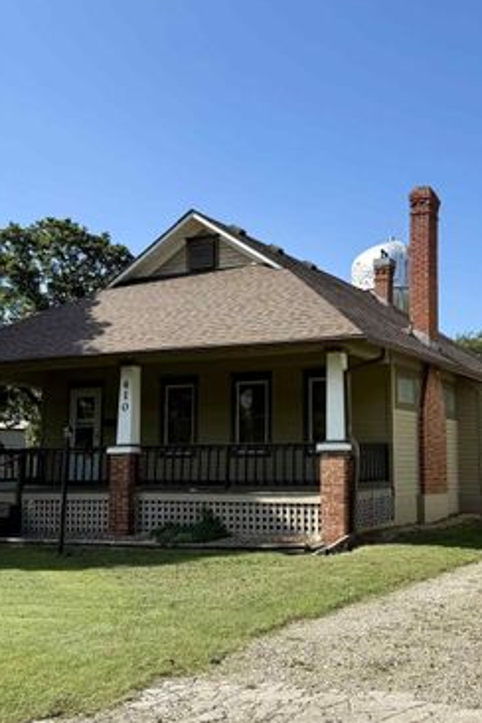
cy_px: 360
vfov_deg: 55.8
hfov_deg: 38.8
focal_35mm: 34
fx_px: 683
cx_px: 198
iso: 80
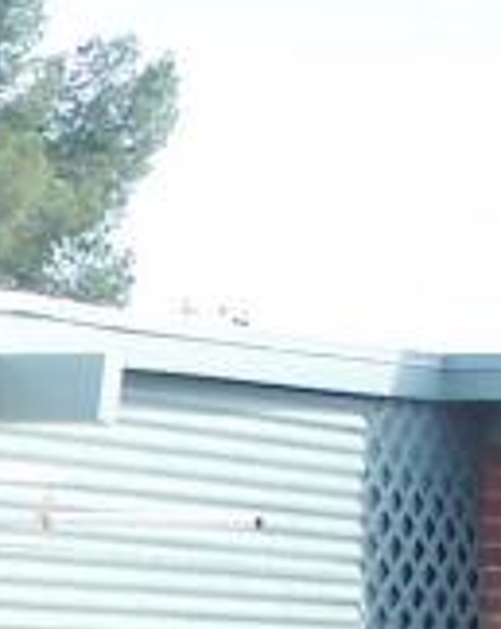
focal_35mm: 234
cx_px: -1169
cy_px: 792
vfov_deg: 8.2
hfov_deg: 6.0
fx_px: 4349
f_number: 2.8
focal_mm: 7.5
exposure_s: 1/500
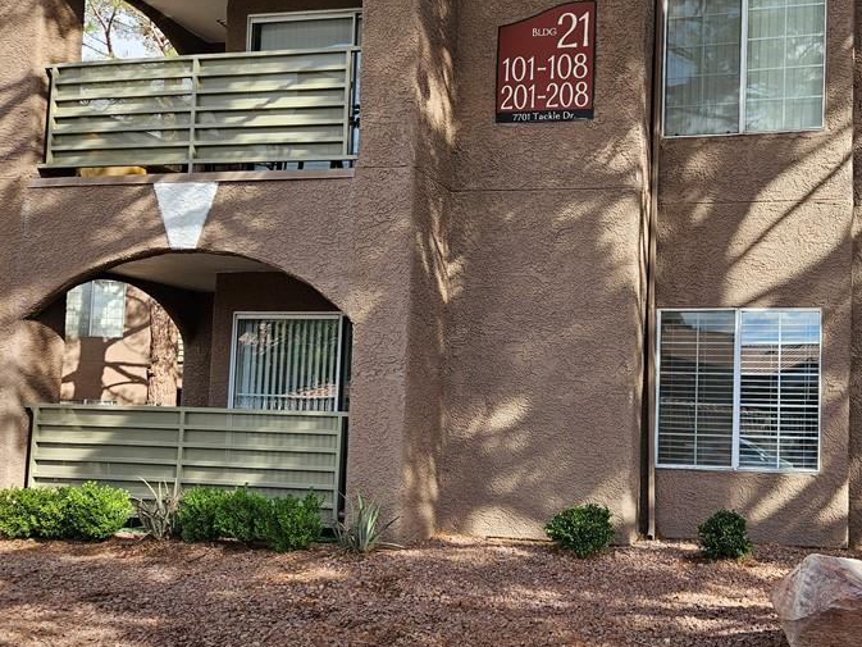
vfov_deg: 40.6
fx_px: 872
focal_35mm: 35
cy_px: 365
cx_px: 615
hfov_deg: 51.0
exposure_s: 1/523
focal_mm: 5.4
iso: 25
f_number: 1.8
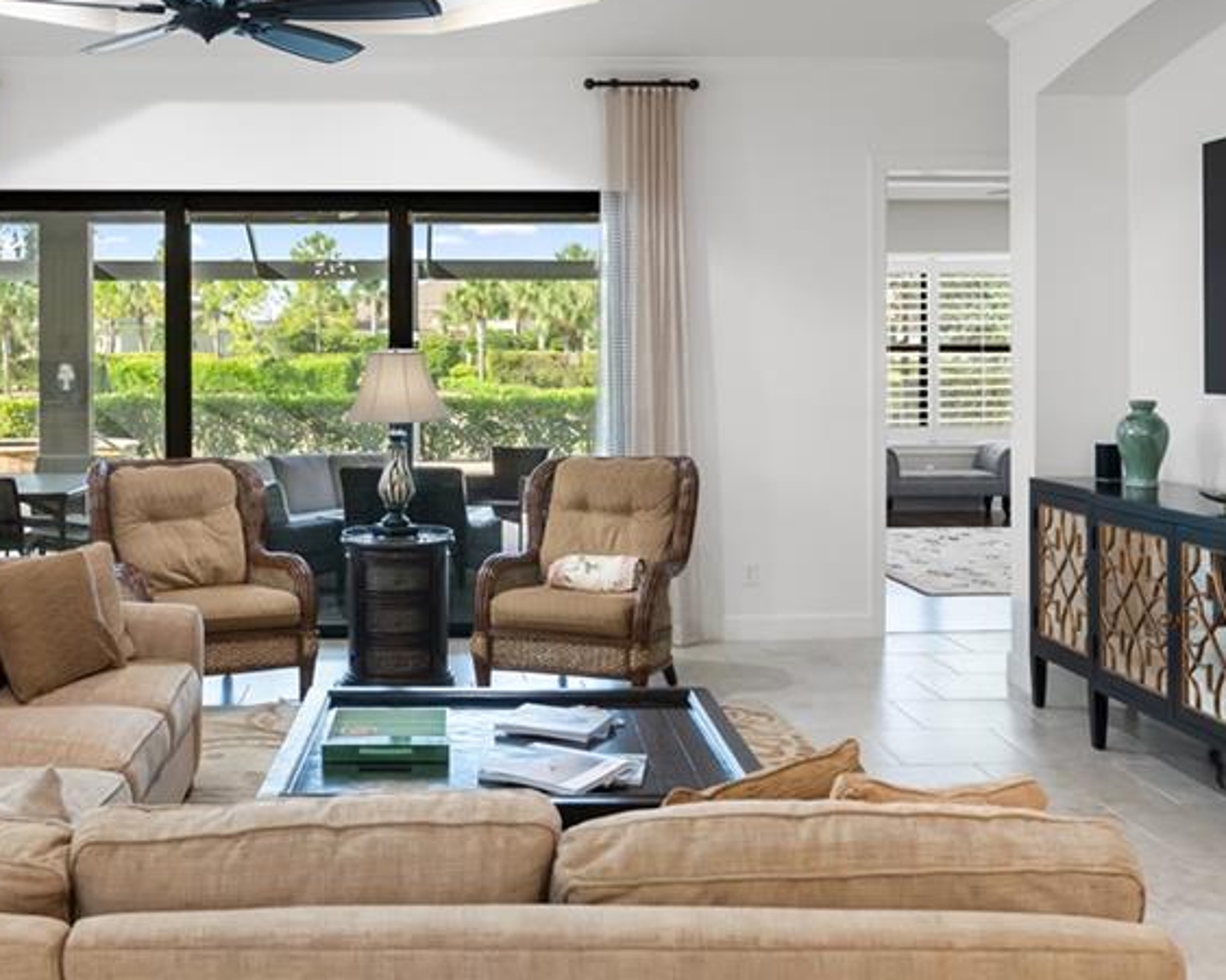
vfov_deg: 36.3
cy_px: 365
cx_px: 464
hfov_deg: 44.5
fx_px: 1487
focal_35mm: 41
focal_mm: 24
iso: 1600
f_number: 6.7
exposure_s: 1/30
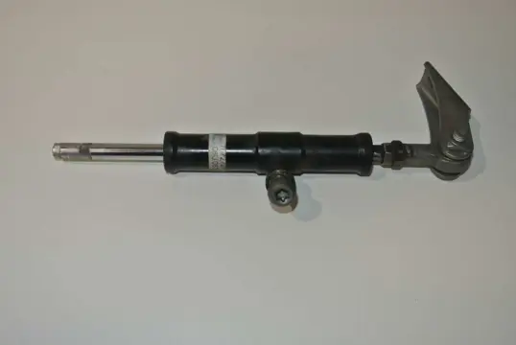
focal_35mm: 42
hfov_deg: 46.4
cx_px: 258
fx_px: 603
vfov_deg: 32.0
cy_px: 172
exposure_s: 1/60
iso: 200
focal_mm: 15.7
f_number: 4.2
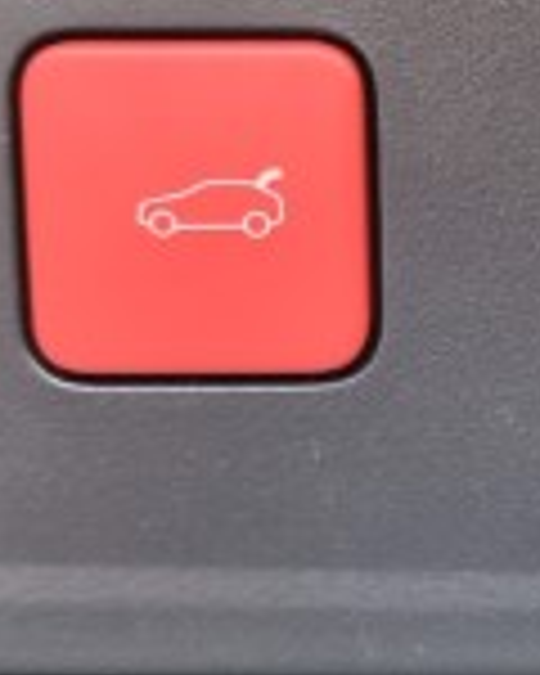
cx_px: 711
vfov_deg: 19.1
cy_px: 189
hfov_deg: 14.7
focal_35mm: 100
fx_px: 1998
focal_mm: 6.7
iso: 500
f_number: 1.8
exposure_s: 1/50
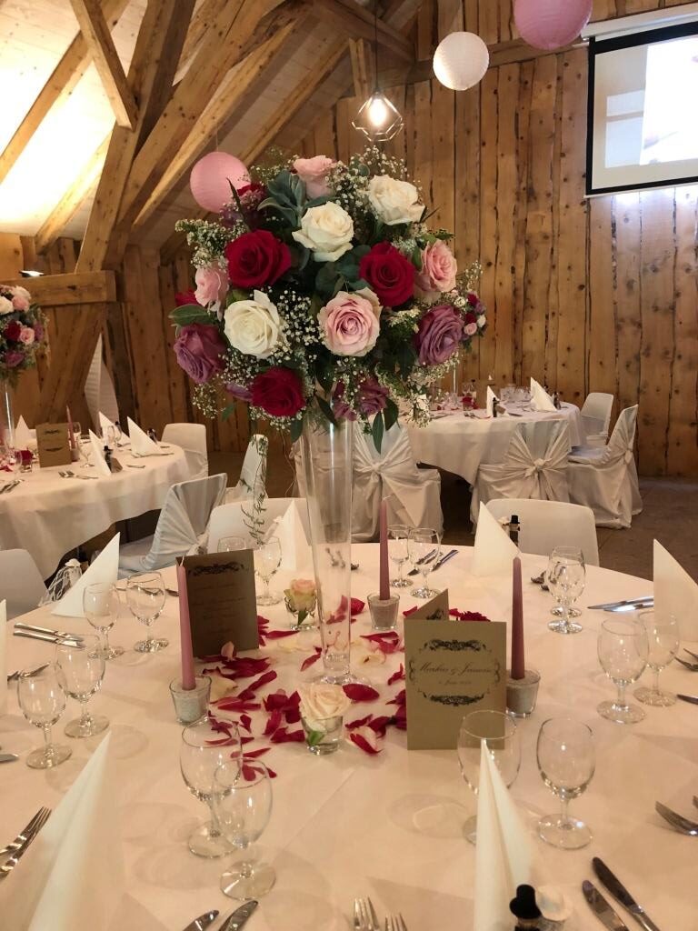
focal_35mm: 28
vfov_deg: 63.4
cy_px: 466
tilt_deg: -11.4
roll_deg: +2.2
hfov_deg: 49.7
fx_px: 753
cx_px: 349
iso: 100
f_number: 1.8
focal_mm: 3.99
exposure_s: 1/14
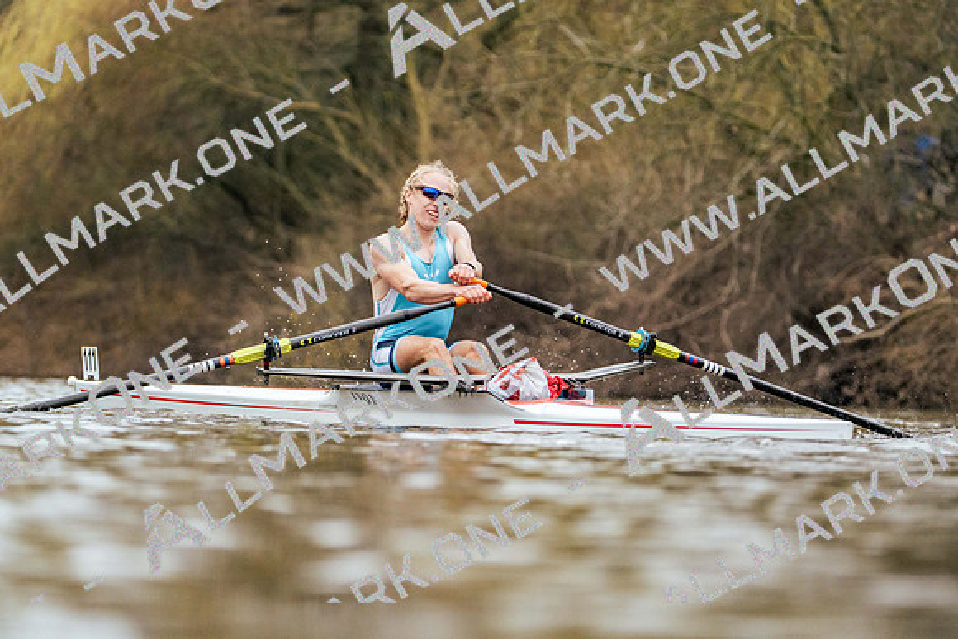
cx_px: 479
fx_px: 8304
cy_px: 320
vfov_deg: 4.4
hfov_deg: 6.6
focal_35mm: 312
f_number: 6.3
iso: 4000
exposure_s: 1/2000
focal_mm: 312
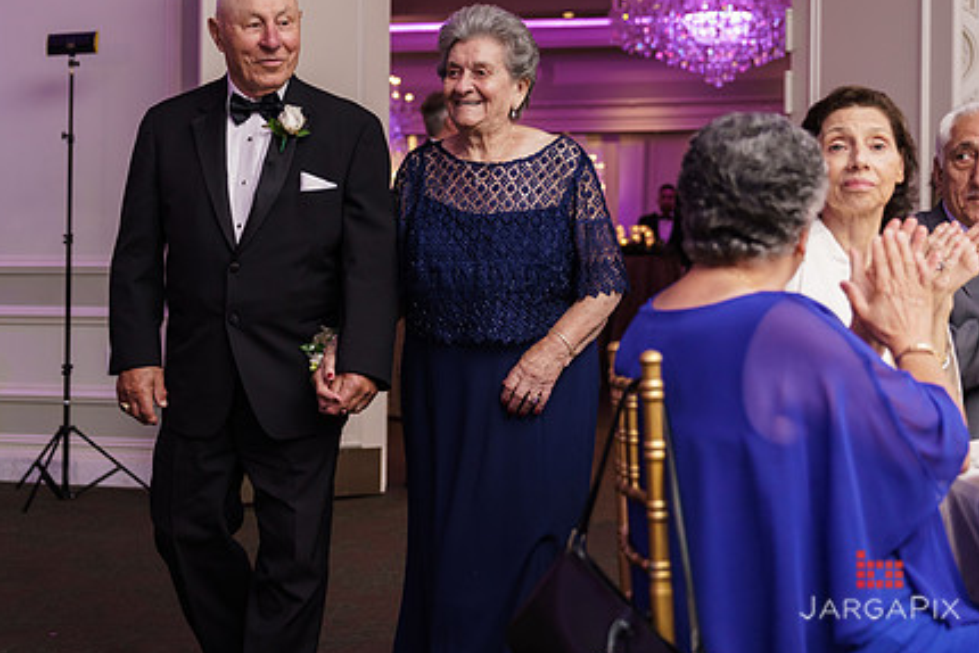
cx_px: 357
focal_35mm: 62
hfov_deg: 32.2
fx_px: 1687
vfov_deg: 21.9
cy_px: 229
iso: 1250
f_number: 2.8
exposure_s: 1/160
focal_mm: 46
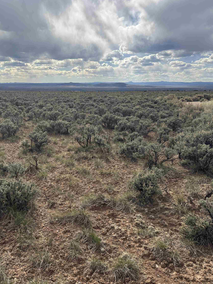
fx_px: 271
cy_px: 139
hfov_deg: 42.5
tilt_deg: -12.0
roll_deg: -0.3
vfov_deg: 55.3
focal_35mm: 33
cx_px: 76
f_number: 1.78
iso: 80
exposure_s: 1/6410
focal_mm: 6.76
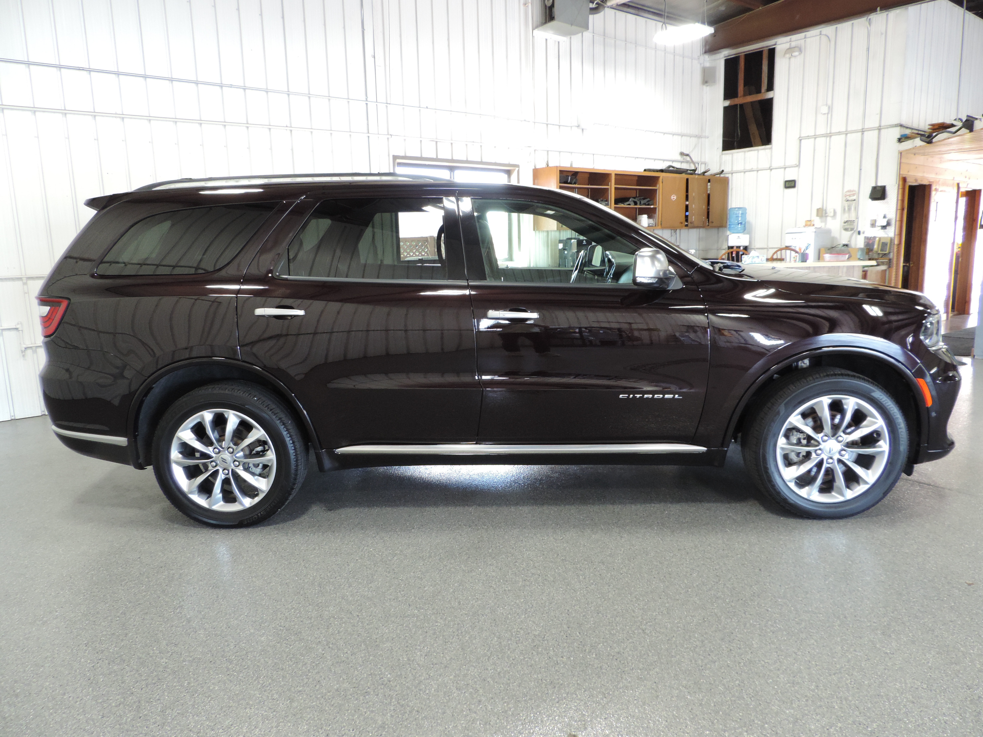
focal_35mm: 24
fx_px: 682
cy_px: 368
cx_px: 492
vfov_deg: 56.8
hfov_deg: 71.6
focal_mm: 4.3
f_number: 3
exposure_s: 1/30
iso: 280
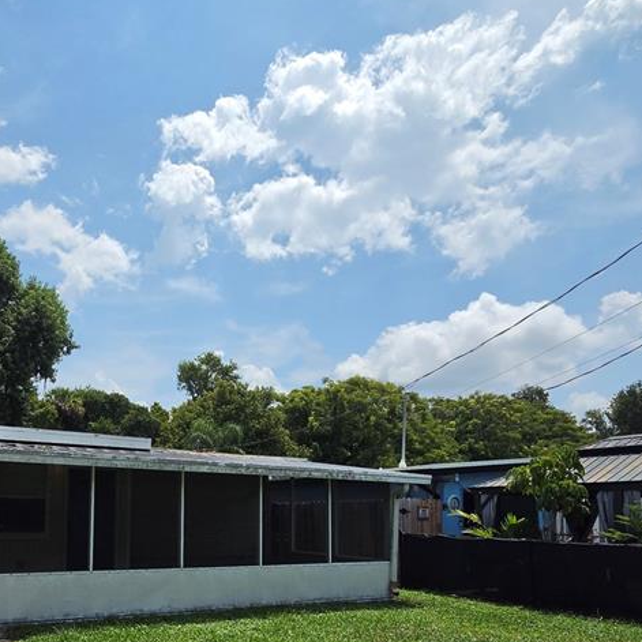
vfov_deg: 60.2
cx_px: 194
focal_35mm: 25
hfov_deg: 60.8
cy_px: 466
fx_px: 525
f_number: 2.2
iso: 100
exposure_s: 1/6441
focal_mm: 2.2
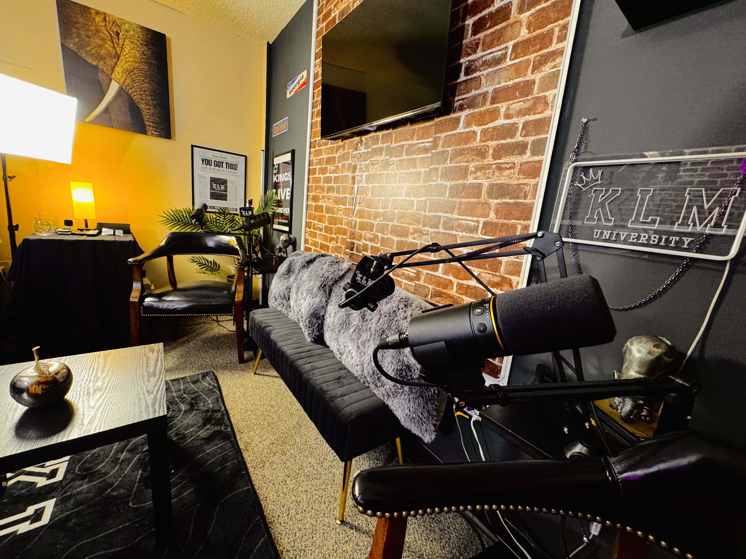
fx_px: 302
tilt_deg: -11.9
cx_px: 373
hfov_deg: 102.1
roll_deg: -5.1
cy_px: 280
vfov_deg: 85.7
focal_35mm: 14
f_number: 2.2
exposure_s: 1/60
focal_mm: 2.22
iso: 500
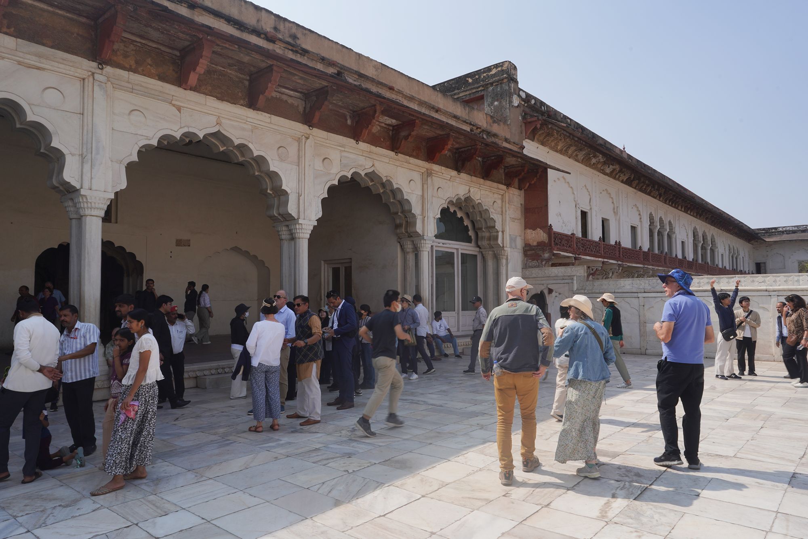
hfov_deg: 73.7
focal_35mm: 24
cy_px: 270
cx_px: 404
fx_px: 539
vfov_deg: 53.1
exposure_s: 1/100
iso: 100
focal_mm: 24
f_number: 18
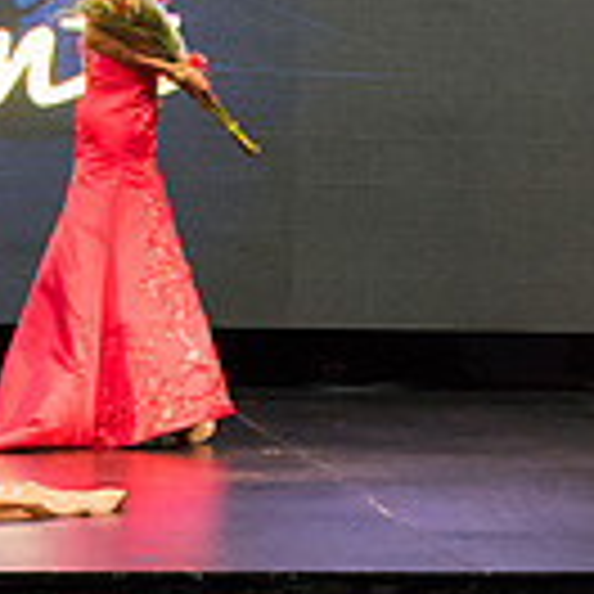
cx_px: 924
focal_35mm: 242
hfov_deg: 7.1
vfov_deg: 7.2
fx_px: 4698
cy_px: 94
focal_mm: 50
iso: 4000
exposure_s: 1/160
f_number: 5
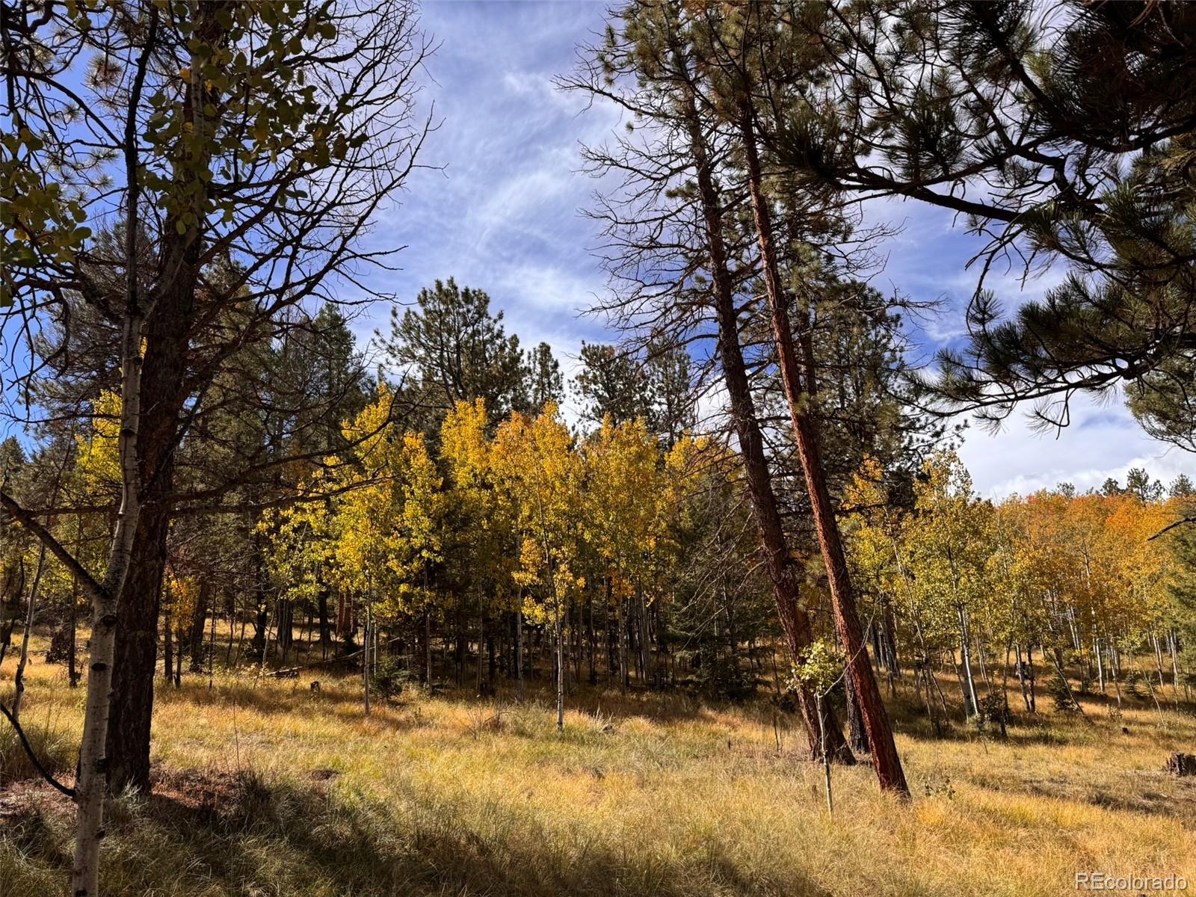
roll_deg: +2.3
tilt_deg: +15.4
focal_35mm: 24
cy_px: 448
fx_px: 829
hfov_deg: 71.6
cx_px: 598
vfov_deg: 56.8
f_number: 1.78
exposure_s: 1/3802
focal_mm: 6.76
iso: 80
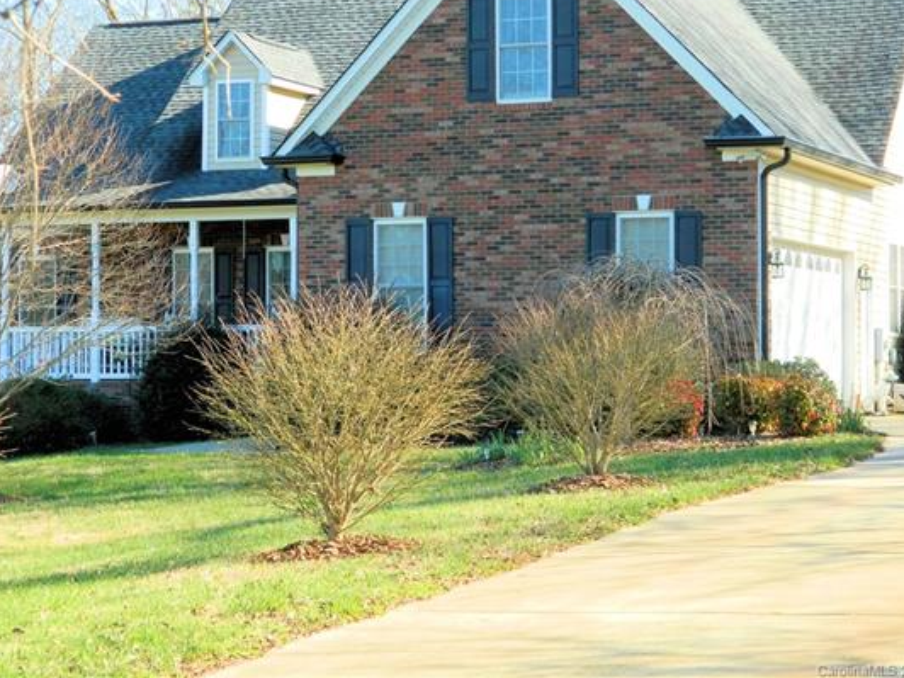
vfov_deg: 14.6
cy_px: 272
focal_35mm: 101
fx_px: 2638
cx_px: 394
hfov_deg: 19.4
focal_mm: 15.1
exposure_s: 1/160
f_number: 4.2
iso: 80
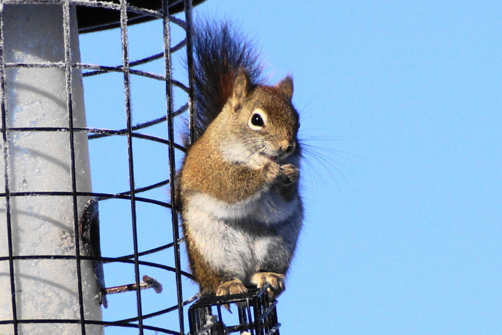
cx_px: 251
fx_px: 5229
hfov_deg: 5.5
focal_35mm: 375
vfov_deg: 3.7
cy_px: 168
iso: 160
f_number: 6.3
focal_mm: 250
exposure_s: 1/400
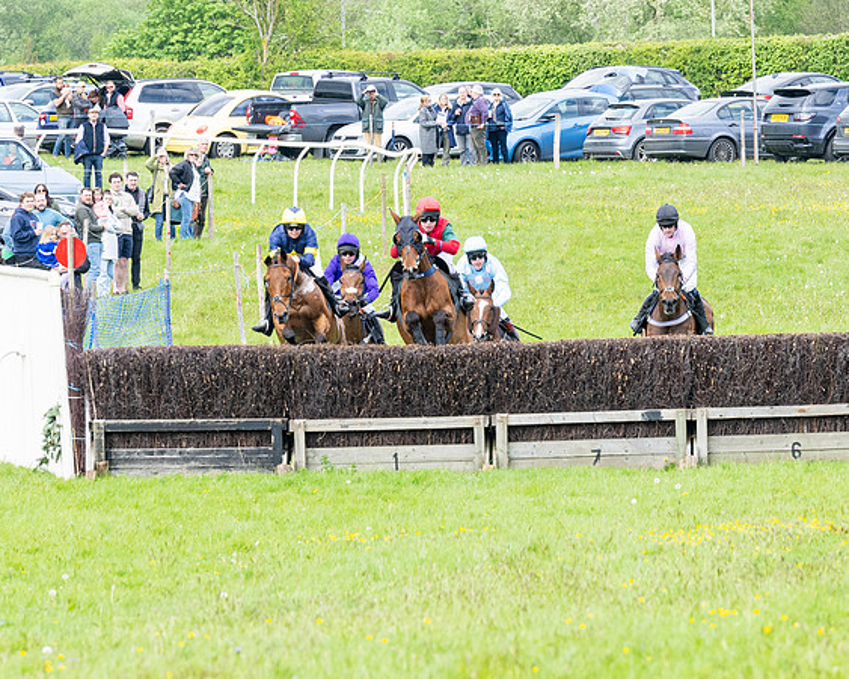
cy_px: 296
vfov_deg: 3.6
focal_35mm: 428
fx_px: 10741
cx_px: 422
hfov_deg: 4.5
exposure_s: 1/640
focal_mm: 175
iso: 400
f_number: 6.3
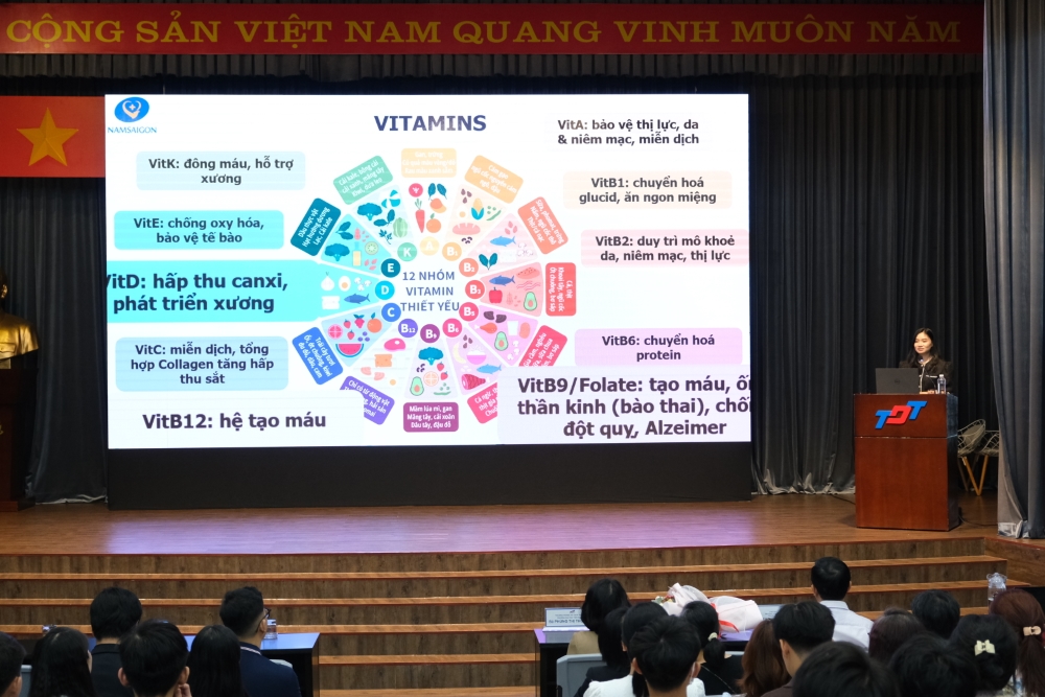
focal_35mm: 49
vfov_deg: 27.5
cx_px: 522
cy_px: 348
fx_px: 1422
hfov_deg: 40.3
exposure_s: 1/100
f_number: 4
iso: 2000
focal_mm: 32.9
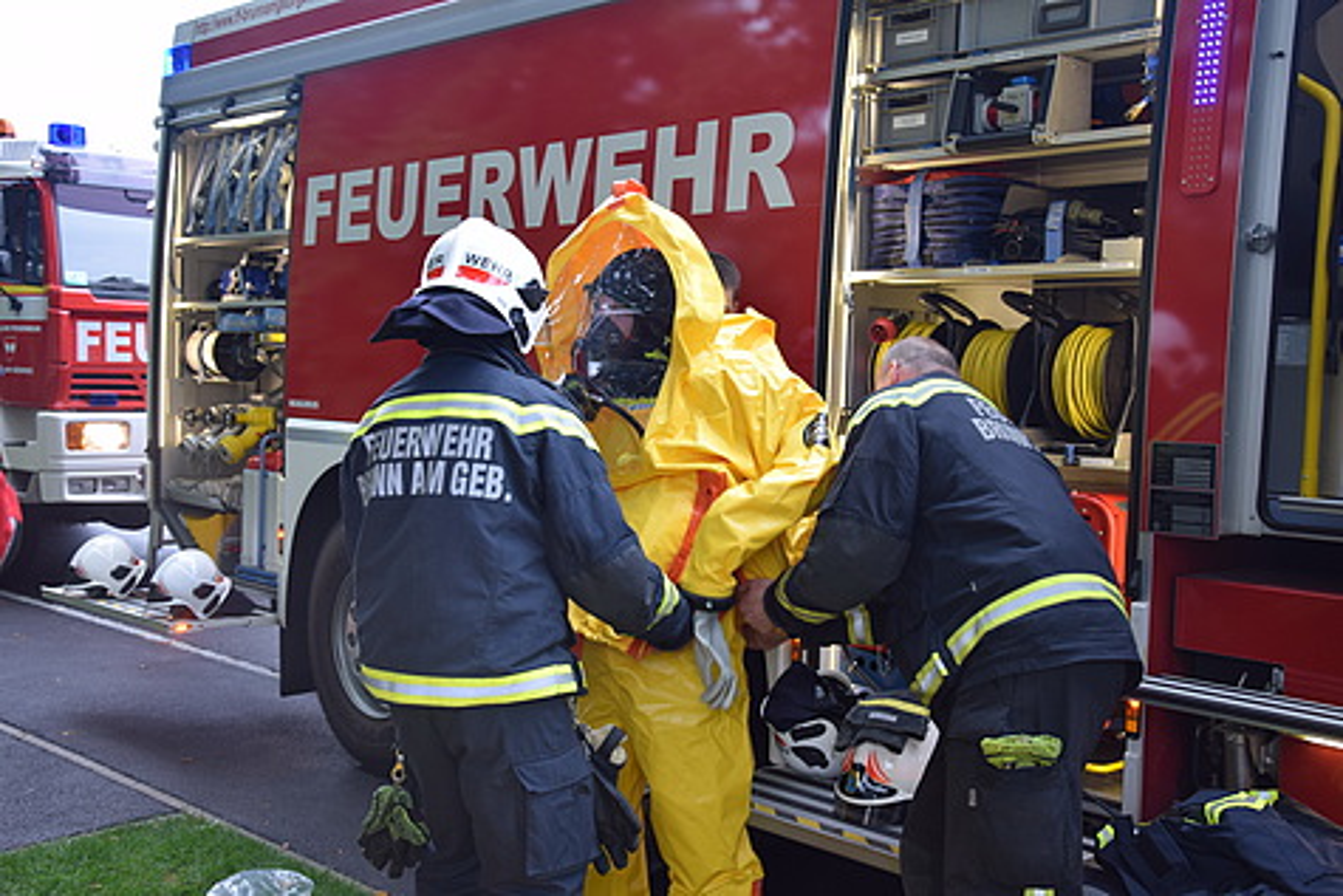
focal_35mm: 39
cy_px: 448
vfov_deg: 34.2
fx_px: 1455
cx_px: 672
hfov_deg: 49.5
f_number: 4
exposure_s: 1/80
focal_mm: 26
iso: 400
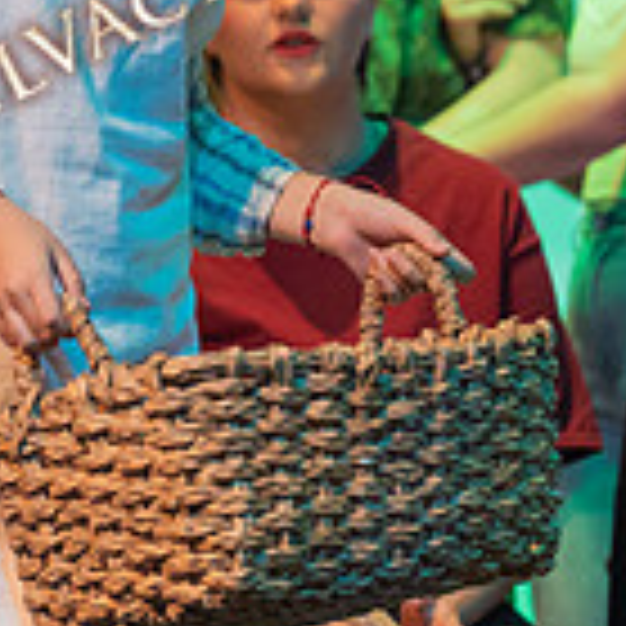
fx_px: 14649
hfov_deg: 2.4
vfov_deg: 2.4
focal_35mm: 716
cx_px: 56
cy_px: -49
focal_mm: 200
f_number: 2.8
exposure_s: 1/250
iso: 2000
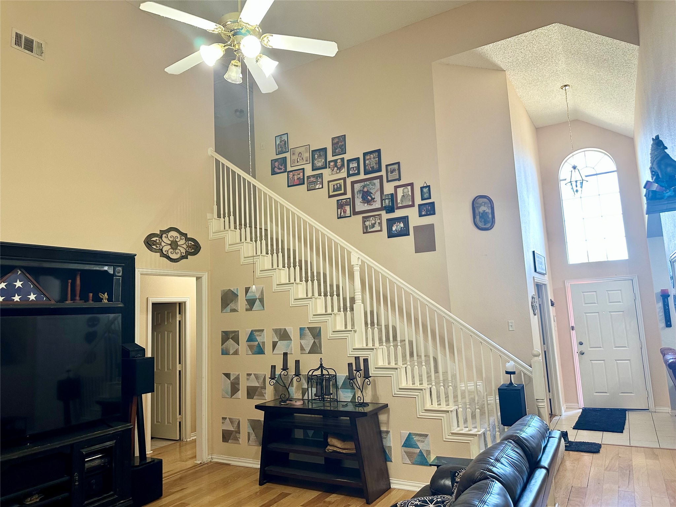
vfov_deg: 56.8
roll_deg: +2.7
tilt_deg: +8.2
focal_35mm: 24
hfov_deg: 71.6
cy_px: 254
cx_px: 338
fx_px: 469
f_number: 1.78
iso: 200
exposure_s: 1/60
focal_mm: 6.86
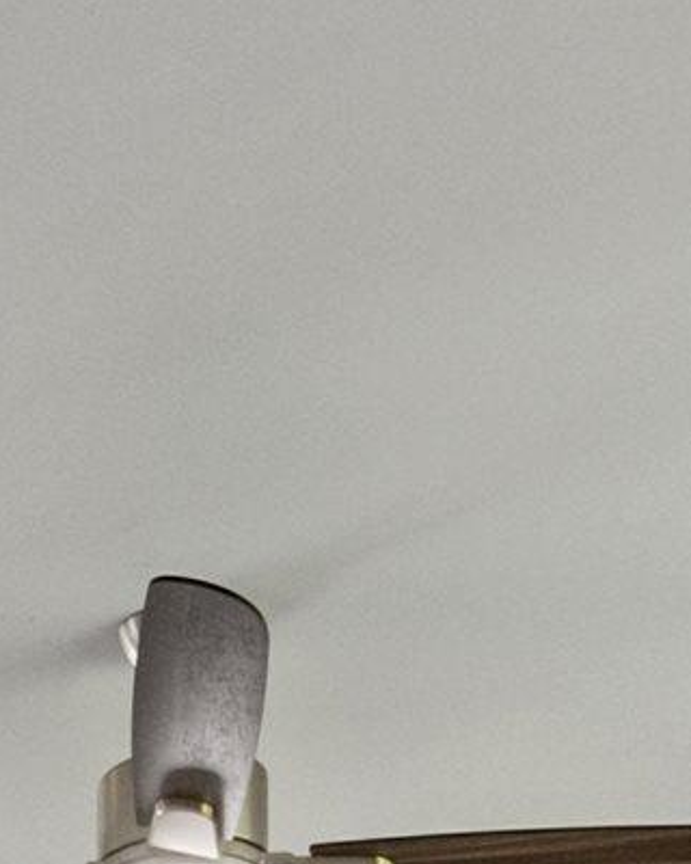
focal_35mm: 108
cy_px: 1935
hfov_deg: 13.4
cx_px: -365
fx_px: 2761
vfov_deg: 13.8
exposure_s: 1/30
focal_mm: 10
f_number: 8
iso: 1250
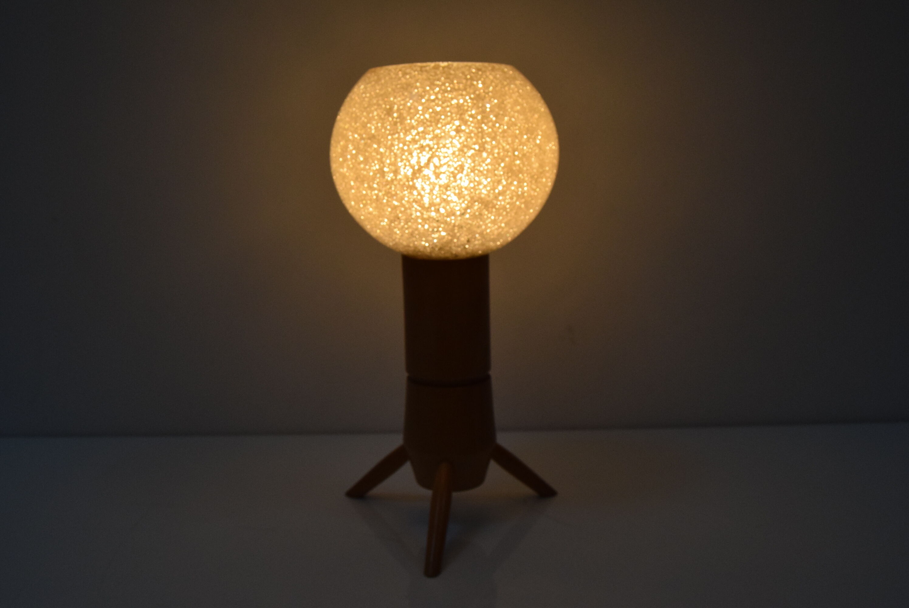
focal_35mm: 36
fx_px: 910
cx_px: 454
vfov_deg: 36.9
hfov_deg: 53.1
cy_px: 304
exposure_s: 1/320
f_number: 9
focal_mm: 24
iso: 1600
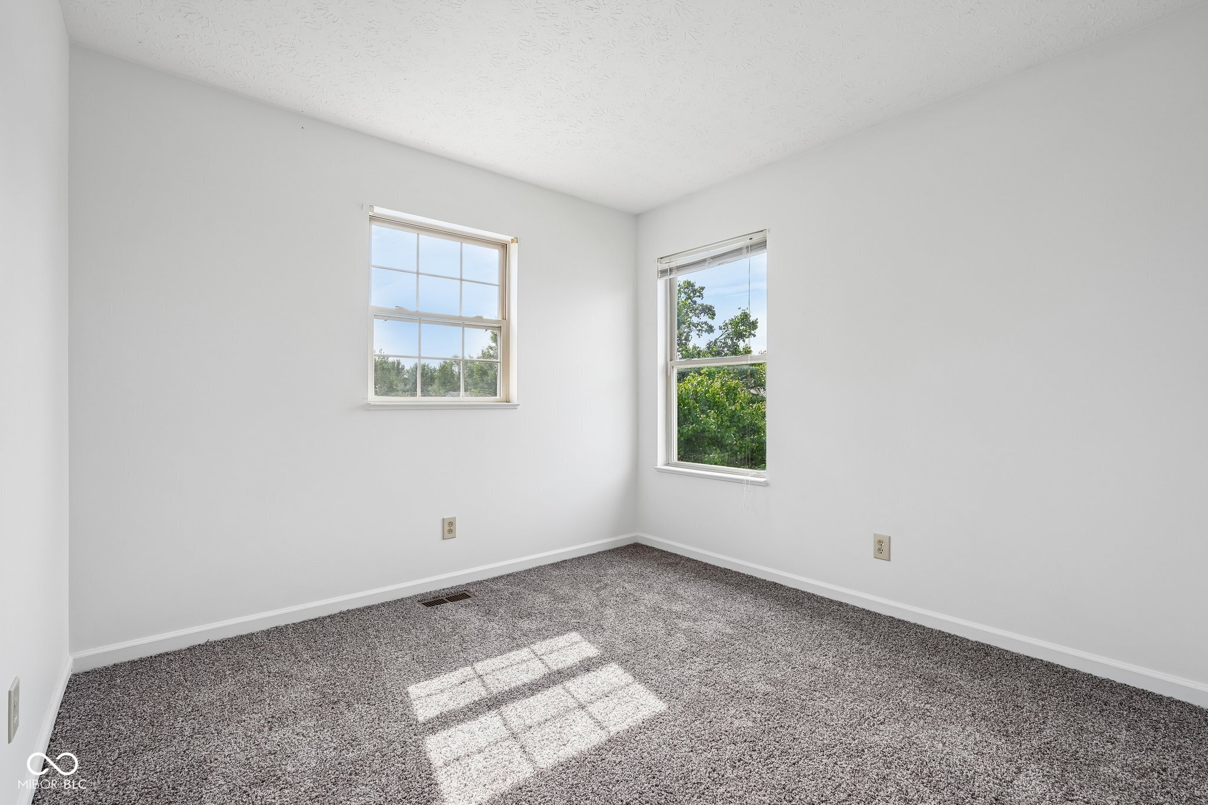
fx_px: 537
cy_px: 402
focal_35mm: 16
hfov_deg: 96.7
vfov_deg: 73.7
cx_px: 604
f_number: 8
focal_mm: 16
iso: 100
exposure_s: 1/40
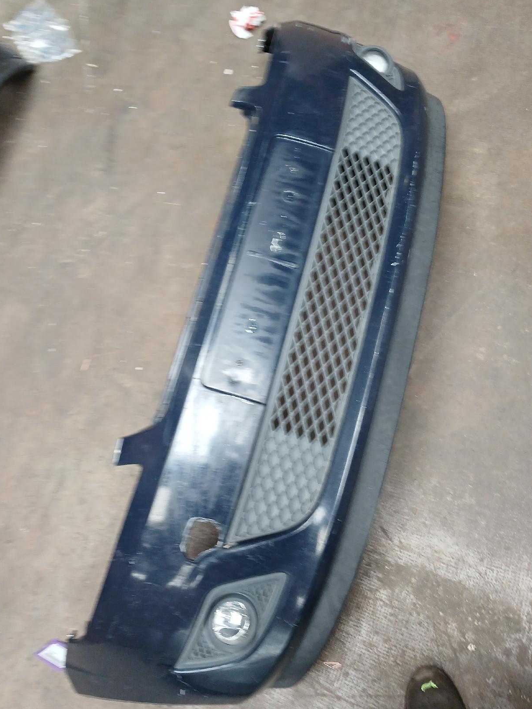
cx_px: 245
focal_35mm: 30
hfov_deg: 46.8
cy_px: 348
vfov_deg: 60.0
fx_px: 615
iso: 160
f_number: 1.8
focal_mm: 3.98
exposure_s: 1/50.3
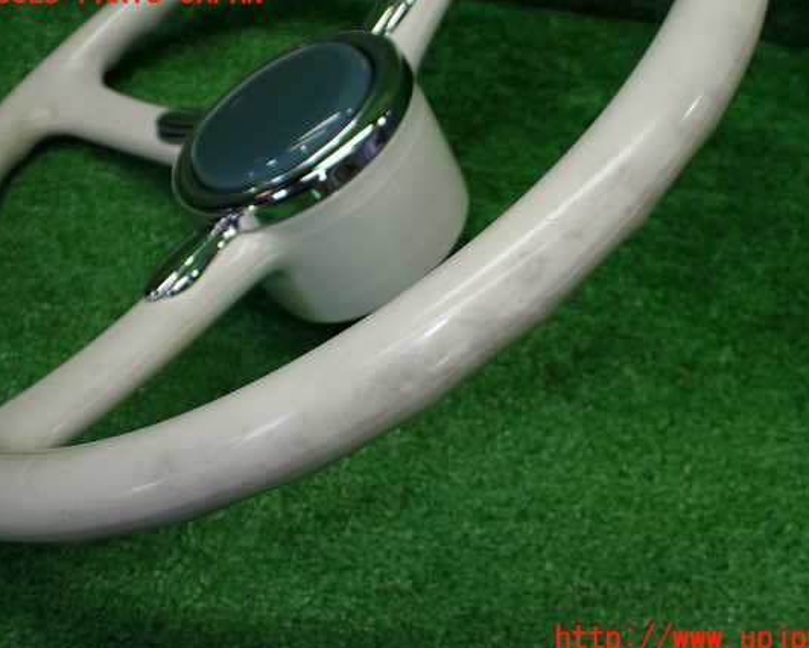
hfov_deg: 54.1
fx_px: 790
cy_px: 316
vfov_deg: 44.6
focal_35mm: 33
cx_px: 443
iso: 200
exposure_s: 1/125
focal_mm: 5.4
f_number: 2.3
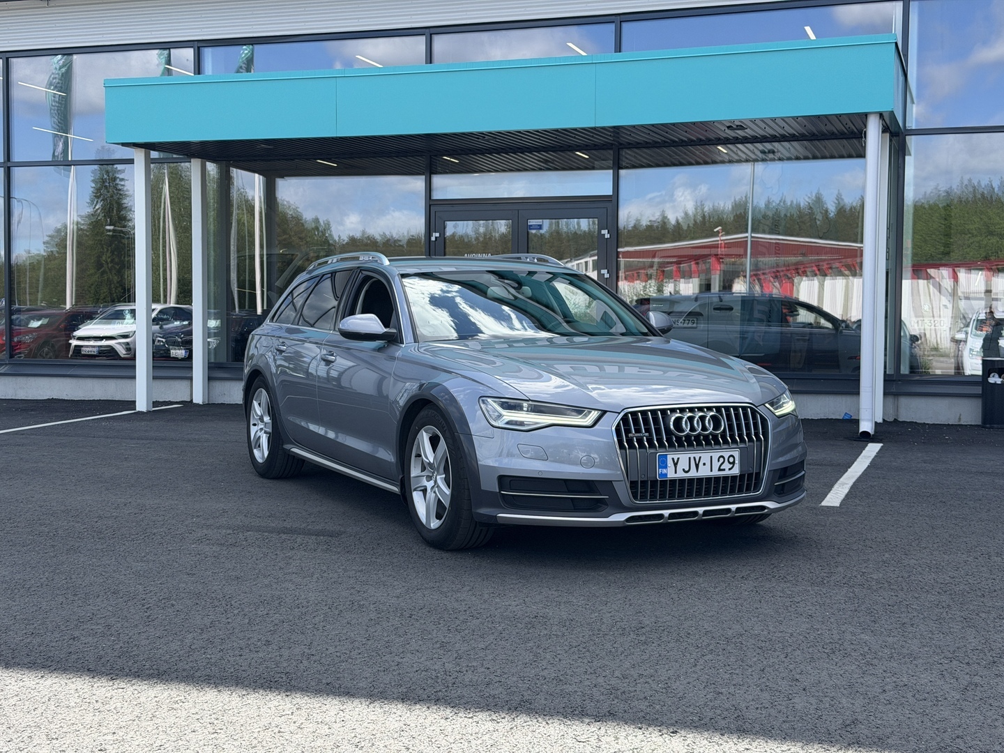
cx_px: 502
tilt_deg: -2.4
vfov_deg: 30.3
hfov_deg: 39.7
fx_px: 1392
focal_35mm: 48
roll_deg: -1.7
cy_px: 376
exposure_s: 1/1931
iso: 80
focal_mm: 6.76
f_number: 1.78
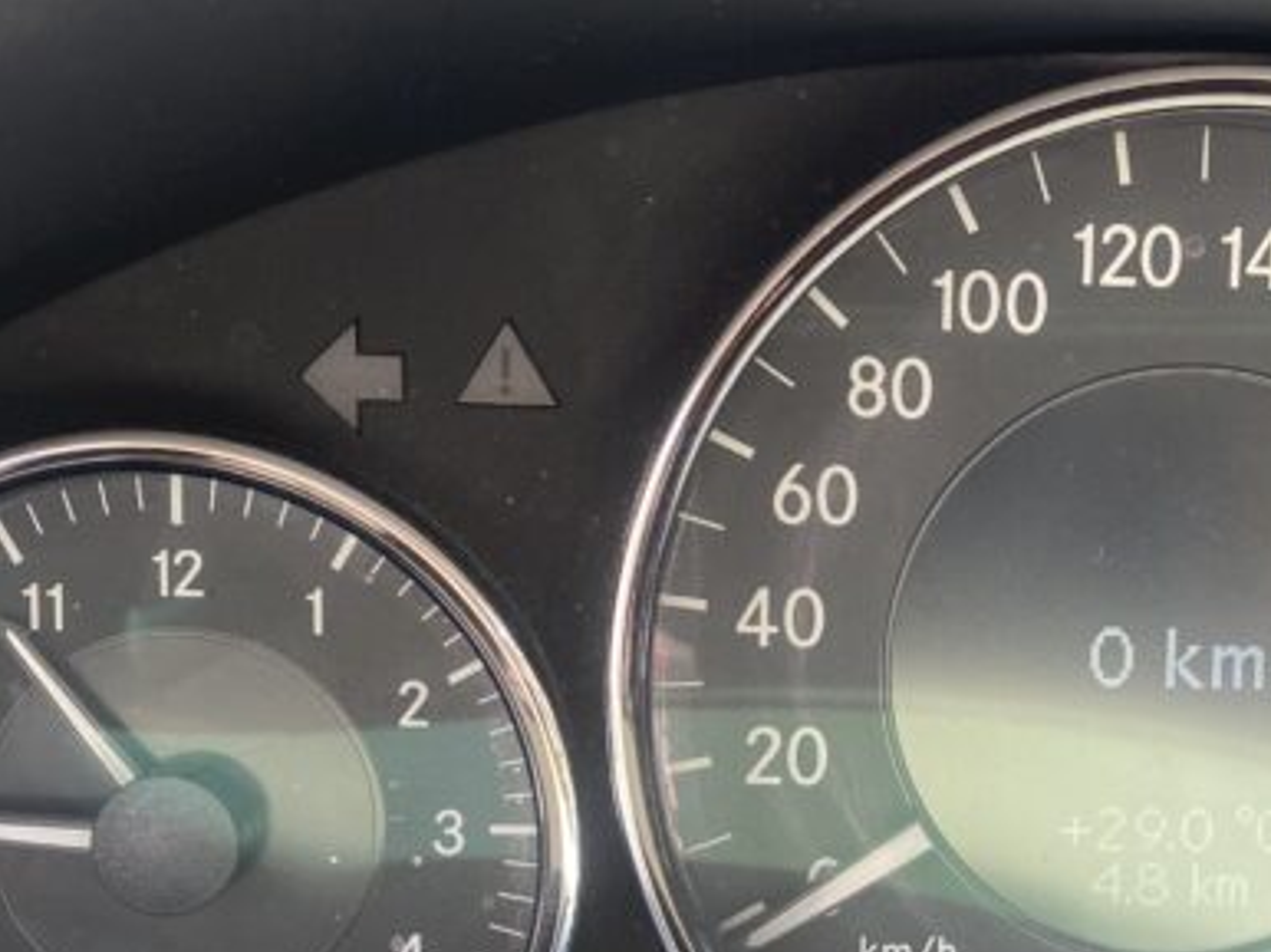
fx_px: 2532
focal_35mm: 69
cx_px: 994
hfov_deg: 27.7
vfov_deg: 21.1
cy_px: 705
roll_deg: -1.1
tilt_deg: -20.4
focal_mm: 4.25
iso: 80
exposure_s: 1/122
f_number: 1.8
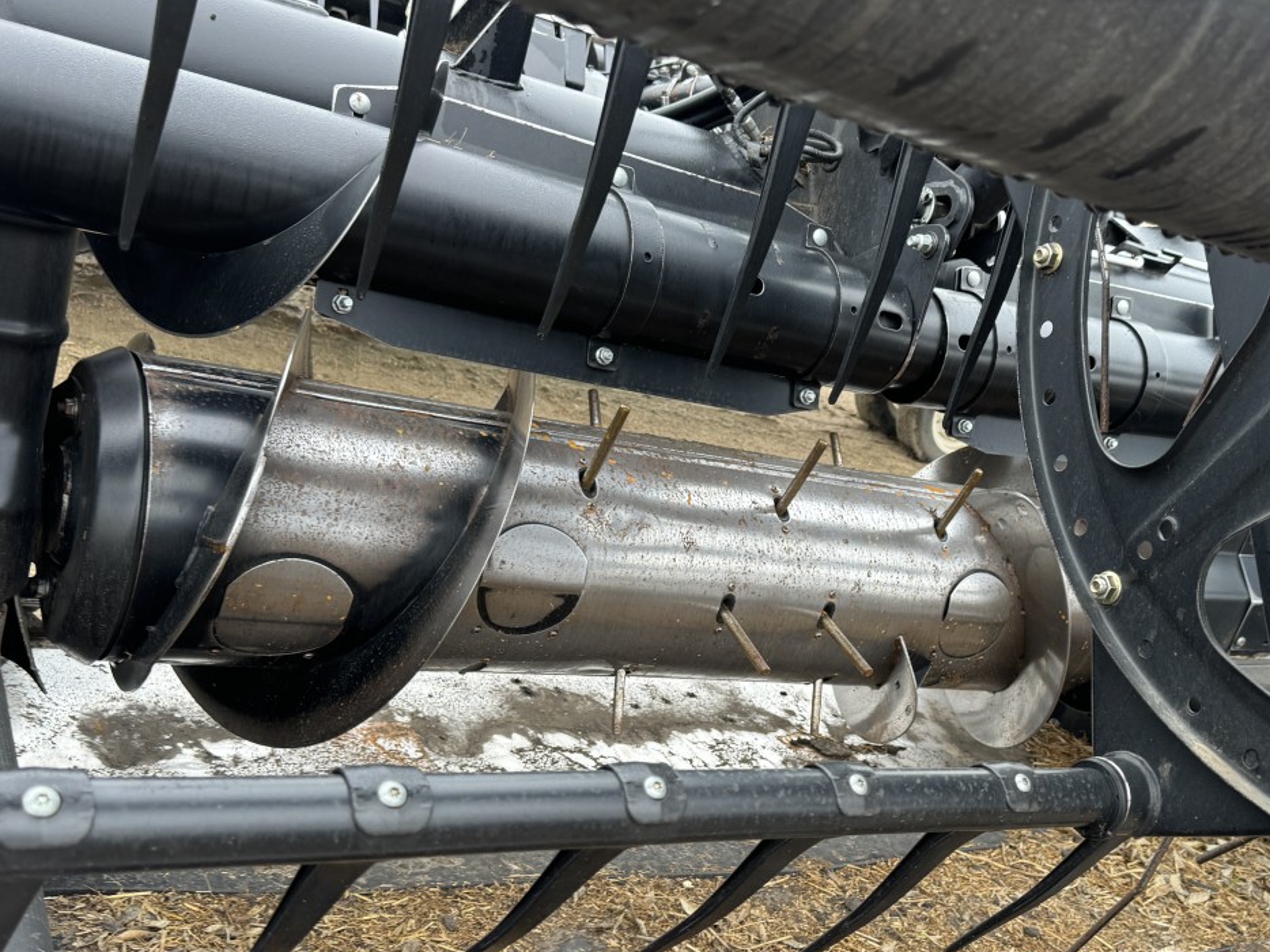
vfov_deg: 38.6
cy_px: 549
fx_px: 1358
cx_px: 761
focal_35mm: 37
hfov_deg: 49.8
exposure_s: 1/121
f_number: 1.78
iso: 100
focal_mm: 6.76
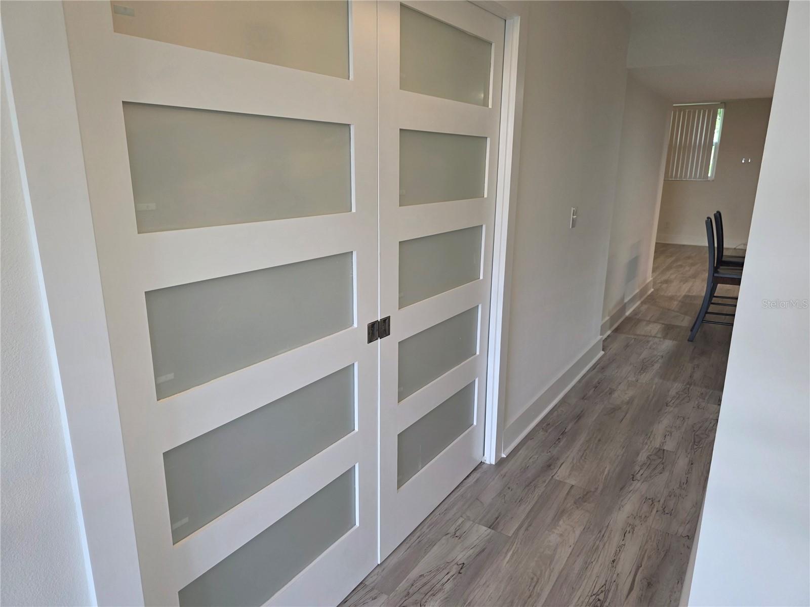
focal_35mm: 23
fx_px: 538
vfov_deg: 58.9
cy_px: 304
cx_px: 405
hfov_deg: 73.9
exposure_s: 1/120
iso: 160
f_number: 1.7
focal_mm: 6.3
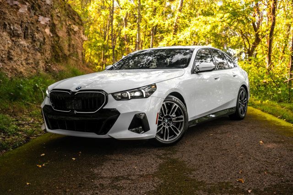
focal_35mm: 42
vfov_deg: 31.9
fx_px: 342
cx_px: 146
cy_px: 98
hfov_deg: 46.4
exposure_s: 1/200
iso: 800
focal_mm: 42
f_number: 4.5
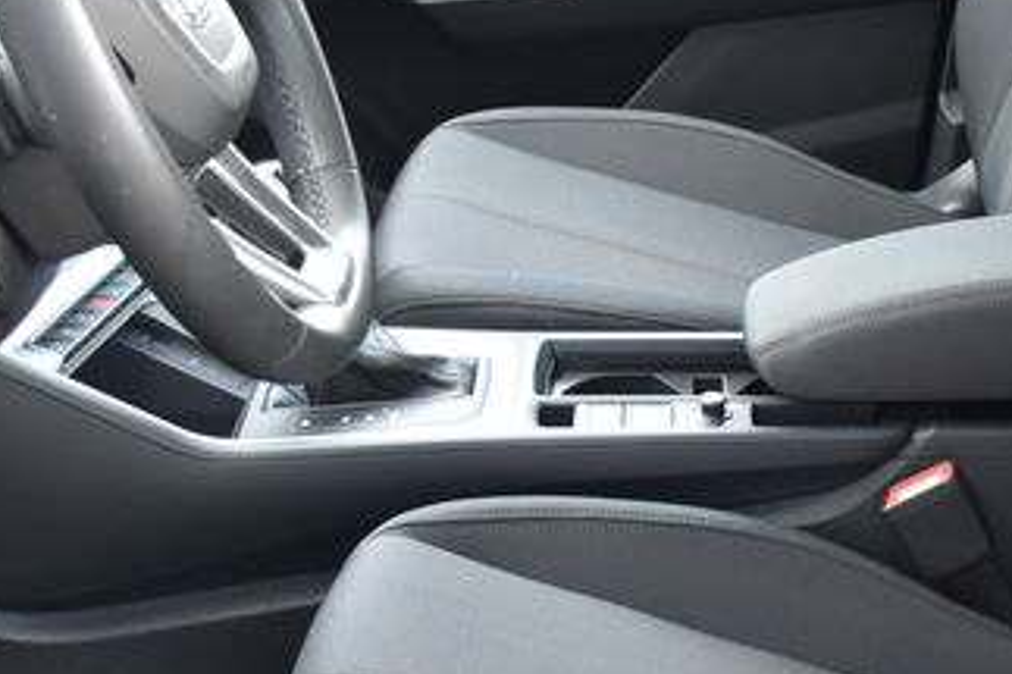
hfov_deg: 21.9
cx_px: 595
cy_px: 450
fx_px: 2613
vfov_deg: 14.7
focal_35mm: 93
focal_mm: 20
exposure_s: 1/60
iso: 800
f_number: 3.8
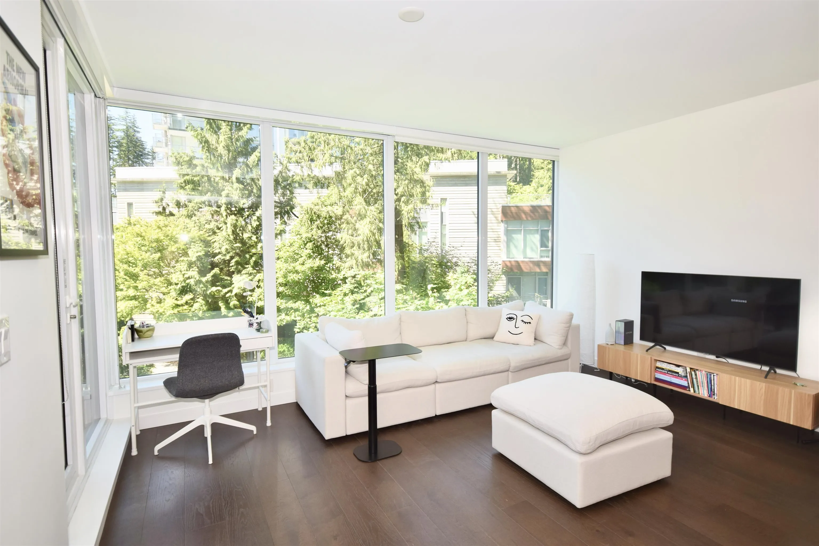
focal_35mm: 20
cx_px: 410
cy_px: 273
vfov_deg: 63.2
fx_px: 444
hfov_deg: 85.4
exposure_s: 1/80
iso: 100
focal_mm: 13
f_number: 4.5
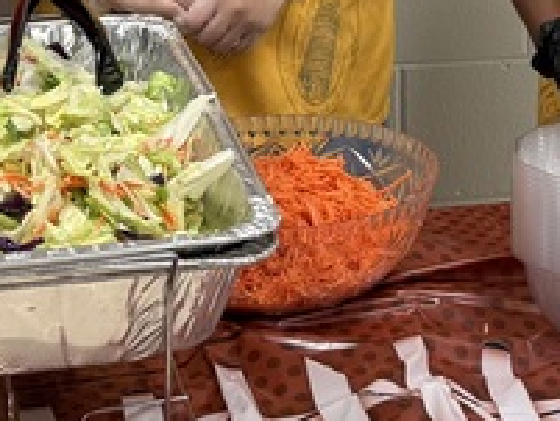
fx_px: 1975
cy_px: -365
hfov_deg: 16.1
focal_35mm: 122
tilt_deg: -4.2
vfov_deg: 11.2
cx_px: 340
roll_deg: +1.8
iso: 160
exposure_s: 1/60
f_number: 1.78
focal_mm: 6.76
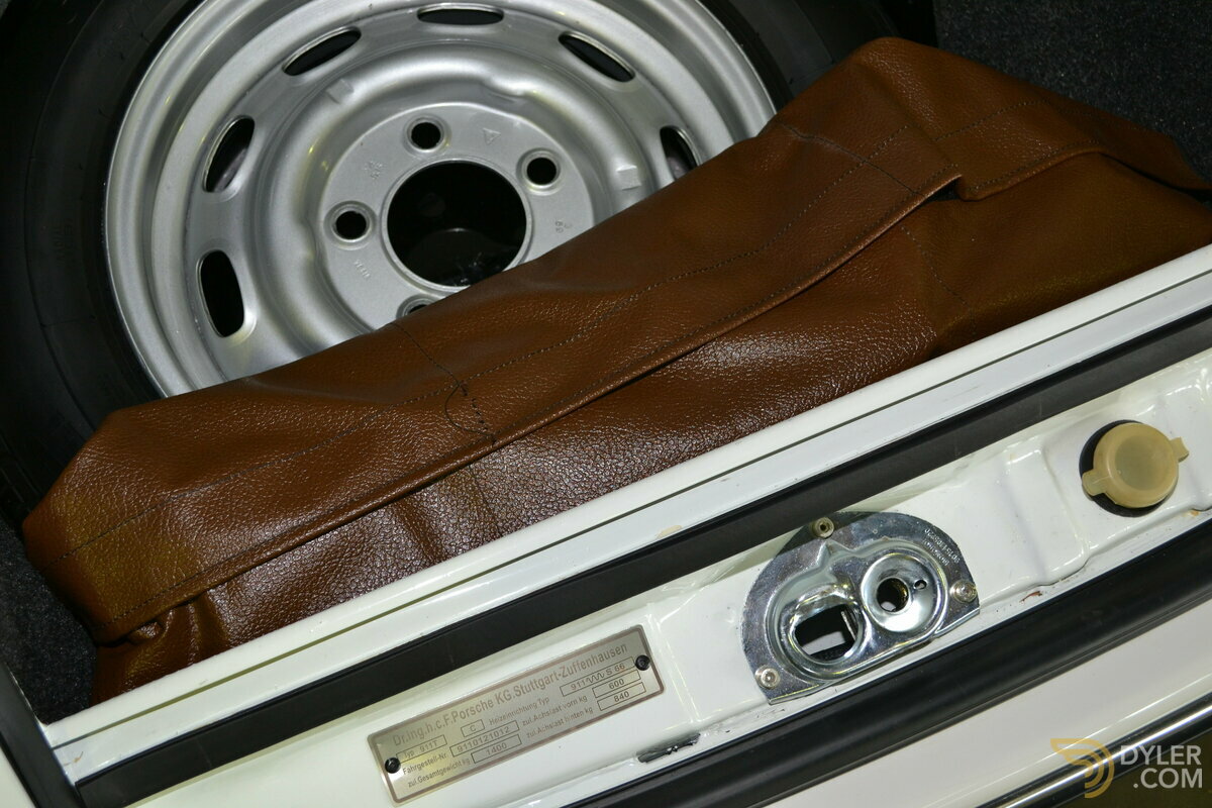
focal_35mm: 48
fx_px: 1616
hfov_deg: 41.1
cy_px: 404
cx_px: 606
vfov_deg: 28.1
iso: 500
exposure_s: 1/60
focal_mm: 32
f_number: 4.8
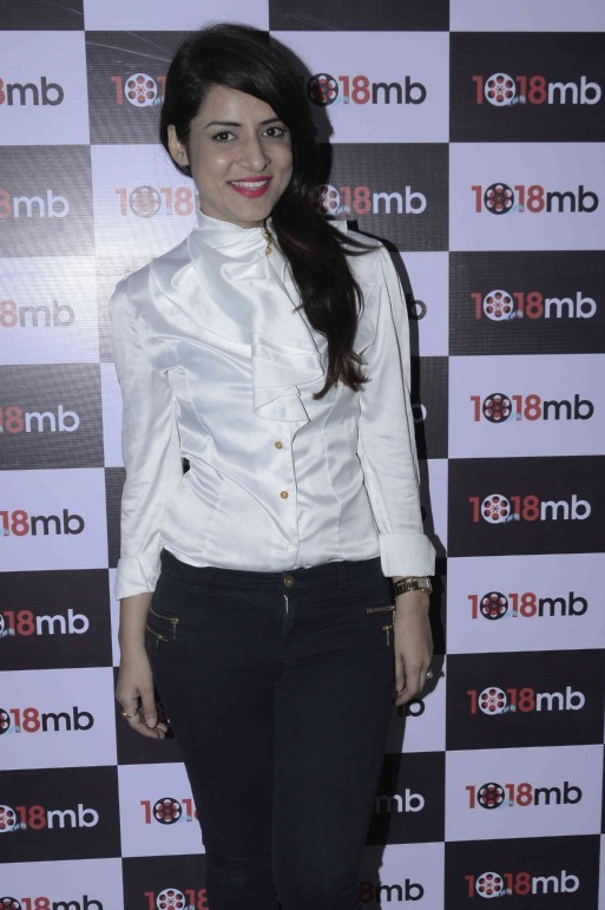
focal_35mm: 56
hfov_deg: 24.2
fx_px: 1413
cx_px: 296
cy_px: 570
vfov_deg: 35.5
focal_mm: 24
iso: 400
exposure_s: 1/200
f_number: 8
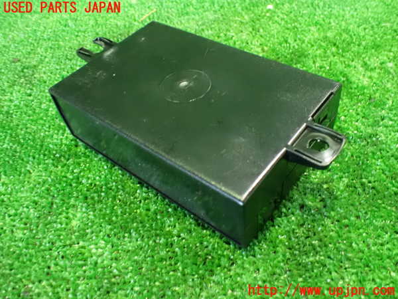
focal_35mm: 30
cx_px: 199
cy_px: 150
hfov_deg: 60.0
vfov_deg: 46.8
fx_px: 345
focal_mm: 5.4
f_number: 2.3
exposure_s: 1/25
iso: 1600
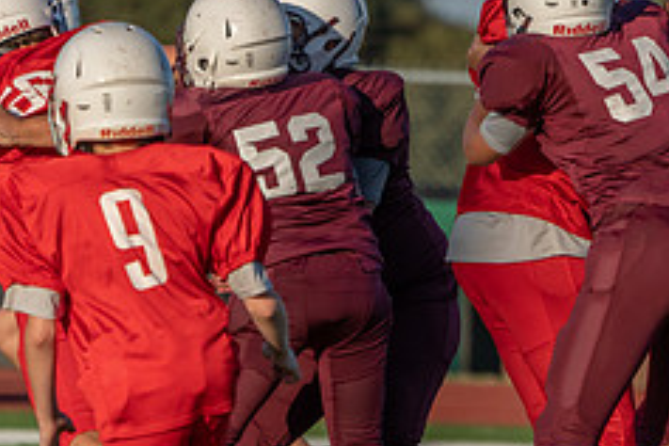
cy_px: 301
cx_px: 607
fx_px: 13100
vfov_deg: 2.0
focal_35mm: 705
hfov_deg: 2.9
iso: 200
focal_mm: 288
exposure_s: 1/1000
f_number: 5.6
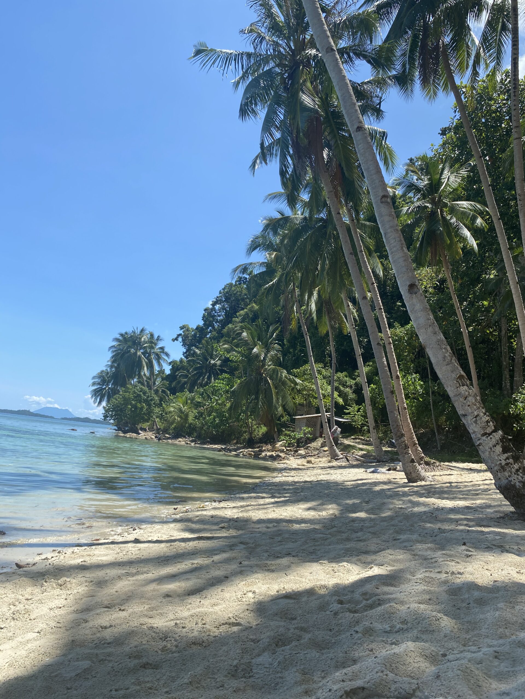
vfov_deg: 67.3
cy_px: 350
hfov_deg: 53.1
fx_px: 526
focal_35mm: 26
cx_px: 262
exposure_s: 1/2105
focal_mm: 4.25
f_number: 1.8
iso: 32
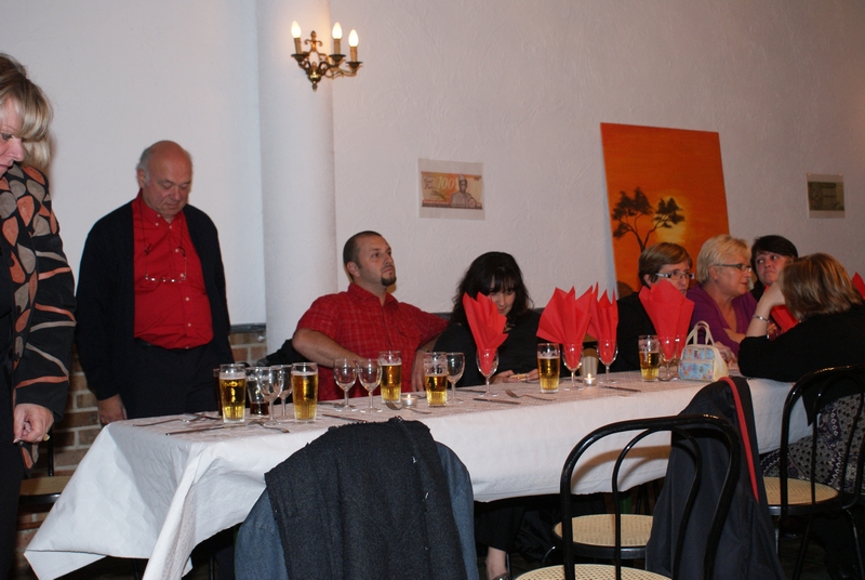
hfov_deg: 43.5
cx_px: 432
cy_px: 290
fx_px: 1083
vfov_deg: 30.0
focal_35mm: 45
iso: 400
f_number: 5.6
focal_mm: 30
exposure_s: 1/60
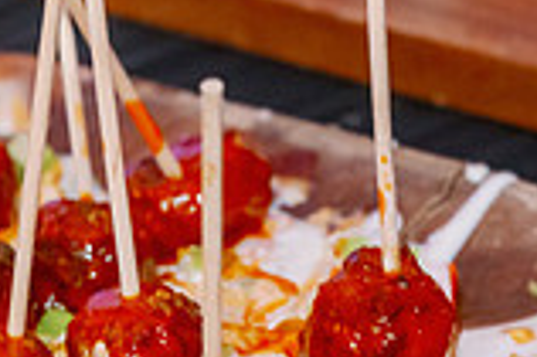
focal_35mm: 257
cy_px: 338
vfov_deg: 5.3
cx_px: 7
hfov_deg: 8.0
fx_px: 3830
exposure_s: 1/80
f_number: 5
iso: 1600
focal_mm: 70
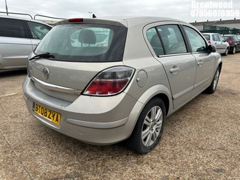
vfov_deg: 53.0
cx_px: 120
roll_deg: +0.9
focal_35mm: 26
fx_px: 180
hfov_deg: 67.3
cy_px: 90
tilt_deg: -15.5
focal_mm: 5.7
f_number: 1.5
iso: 40
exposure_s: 1/197
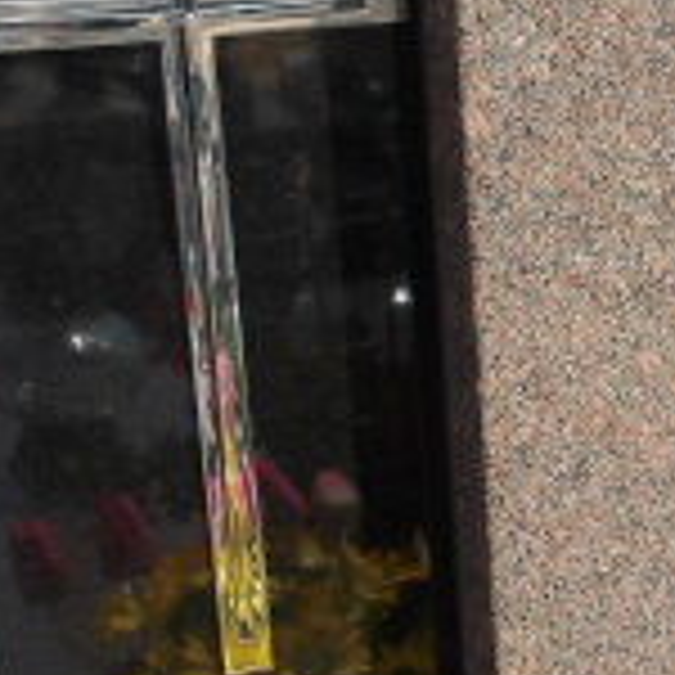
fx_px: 2250
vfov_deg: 17.0
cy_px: 450
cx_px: 886
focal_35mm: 102
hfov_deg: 16.1
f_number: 3
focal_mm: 4.9
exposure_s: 1/883
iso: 100
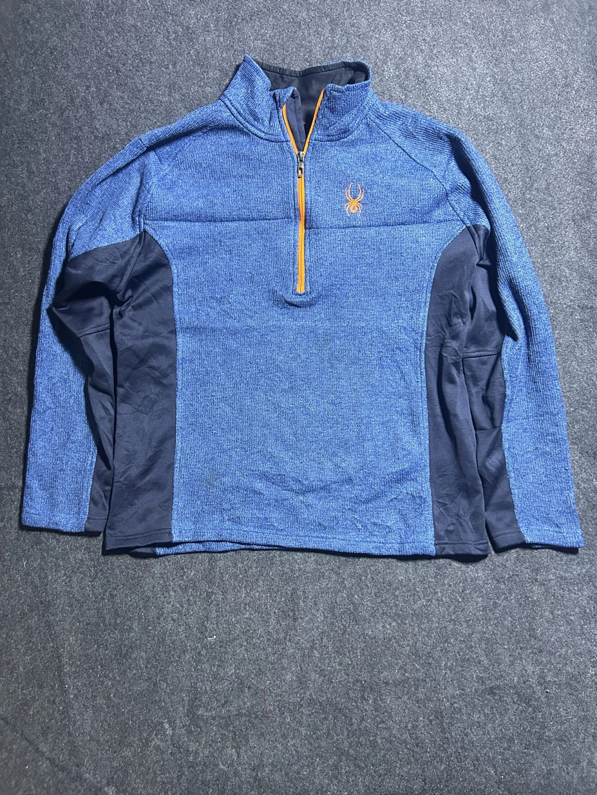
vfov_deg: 67.3
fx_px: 598
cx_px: 298
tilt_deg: -61.4
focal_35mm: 26
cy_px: 398
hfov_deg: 53.1
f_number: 1.5
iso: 640
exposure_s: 1/33
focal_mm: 5.7
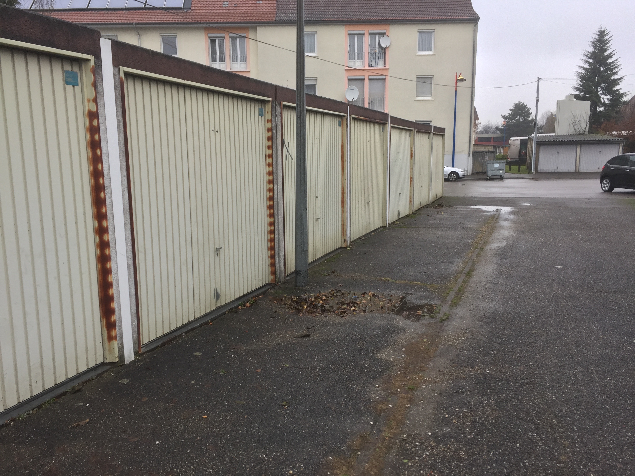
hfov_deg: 61.7
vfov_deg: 48.2
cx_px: 318
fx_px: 532
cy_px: 238
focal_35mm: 29
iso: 32
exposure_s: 1/100
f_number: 2.2
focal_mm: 4.15
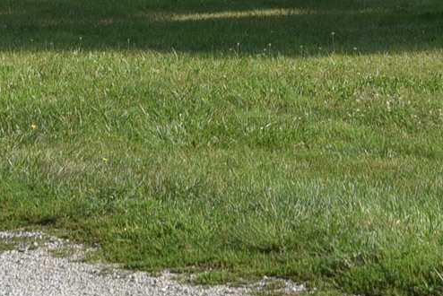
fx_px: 3214
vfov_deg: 5.1
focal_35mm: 261
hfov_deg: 7.9
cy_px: -430
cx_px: 199
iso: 200
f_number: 10
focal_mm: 42
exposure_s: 1/400
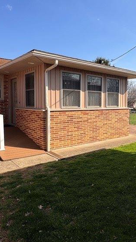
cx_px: 94
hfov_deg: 40.8
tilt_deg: -2.6
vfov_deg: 67.8
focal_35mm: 28
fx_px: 179
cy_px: 111
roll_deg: -0.9
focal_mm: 2.22
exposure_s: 1/1449
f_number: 2.2
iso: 50
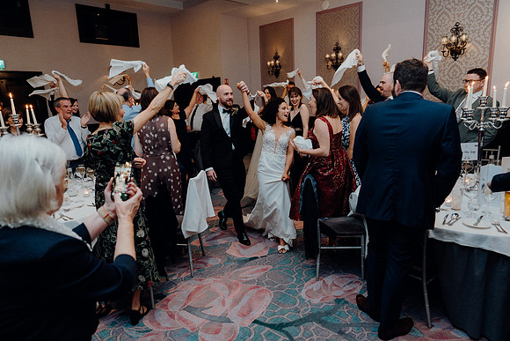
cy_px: 170
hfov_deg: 73.7
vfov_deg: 53.2
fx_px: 340
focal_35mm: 24
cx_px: 255
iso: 2500
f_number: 3.5
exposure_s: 1/160
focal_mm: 24
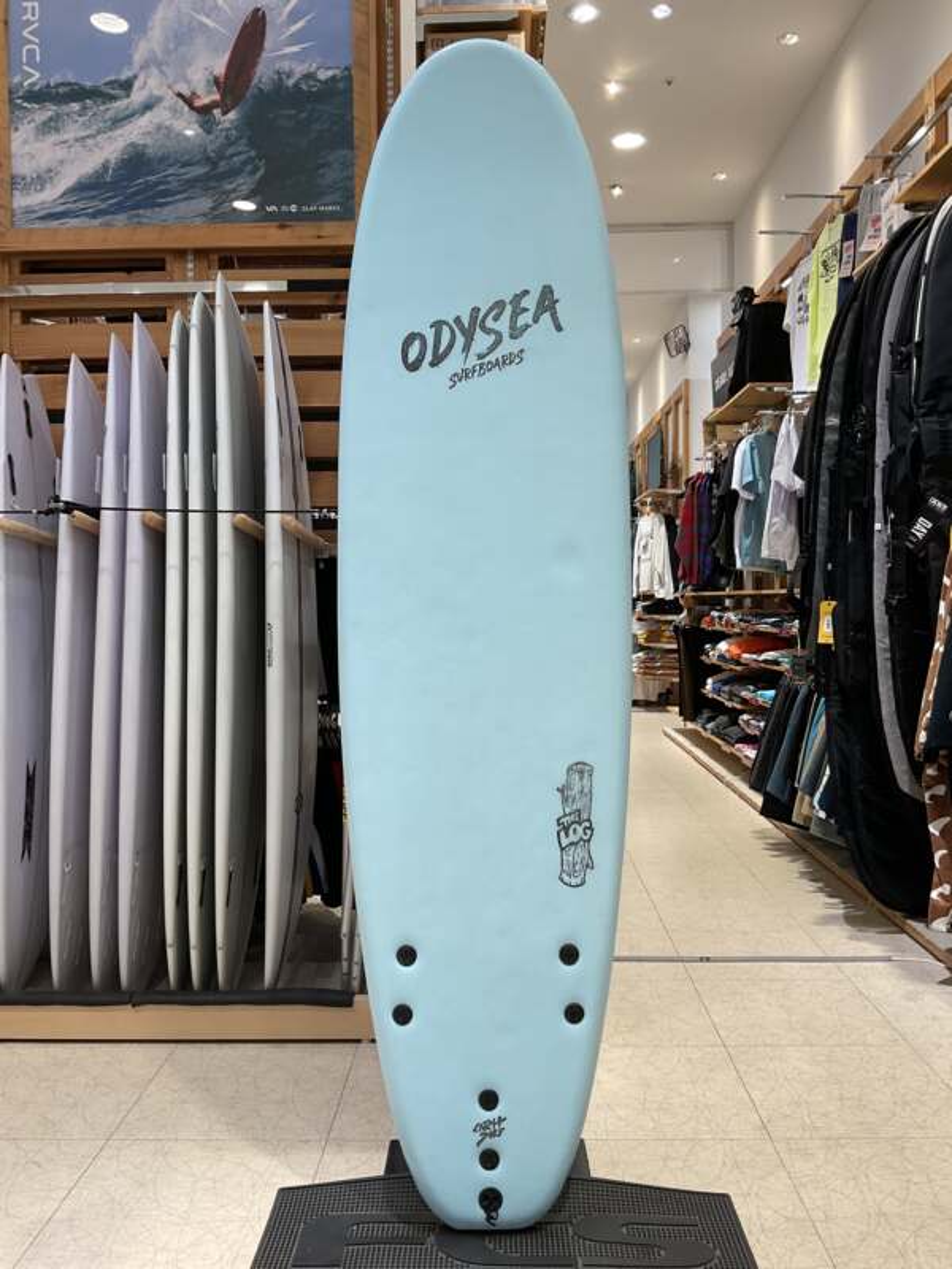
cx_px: 476
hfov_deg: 48.2
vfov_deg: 61.7
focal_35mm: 29
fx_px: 1063
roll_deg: +1.4
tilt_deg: -1.5
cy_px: 634
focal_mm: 3
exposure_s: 1/120
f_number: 1.8
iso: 50
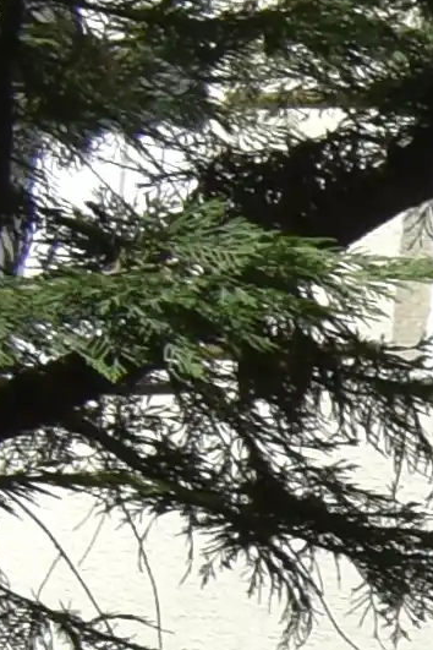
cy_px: 1480
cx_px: 3272
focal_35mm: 305
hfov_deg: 3.4
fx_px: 5502
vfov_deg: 6.5
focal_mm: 18
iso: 100
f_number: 11
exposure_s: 1/200
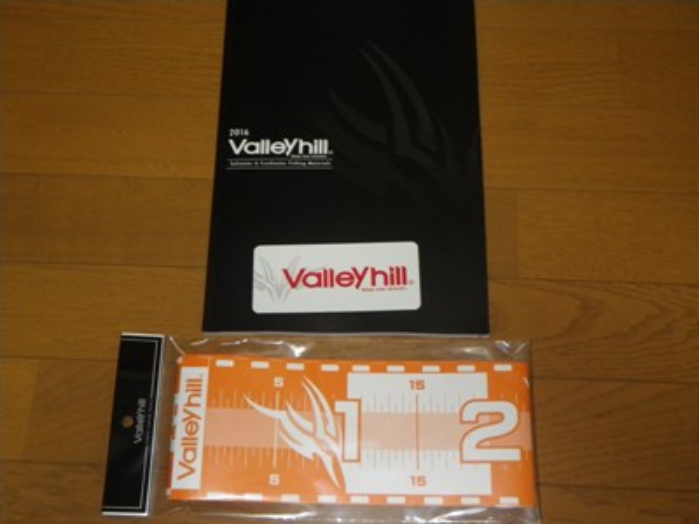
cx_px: 350
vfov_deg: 34.3
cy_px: 262
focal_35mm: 42
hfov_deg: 44.8
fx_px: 848
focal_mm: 7.5
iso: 400
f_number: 4.2
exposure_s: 1/60
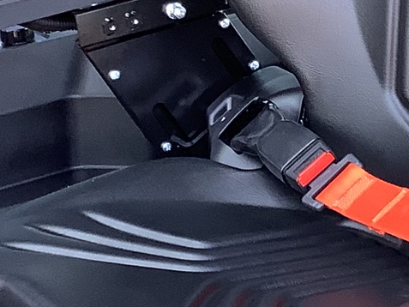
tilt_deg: -15.5
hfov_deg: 14.7
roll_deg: +3.1
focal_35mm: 133
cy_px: 34
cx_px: 345
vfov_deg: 11.1
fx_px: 1572
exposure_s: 1/60
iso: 64
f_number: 2.4
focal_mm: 3.3
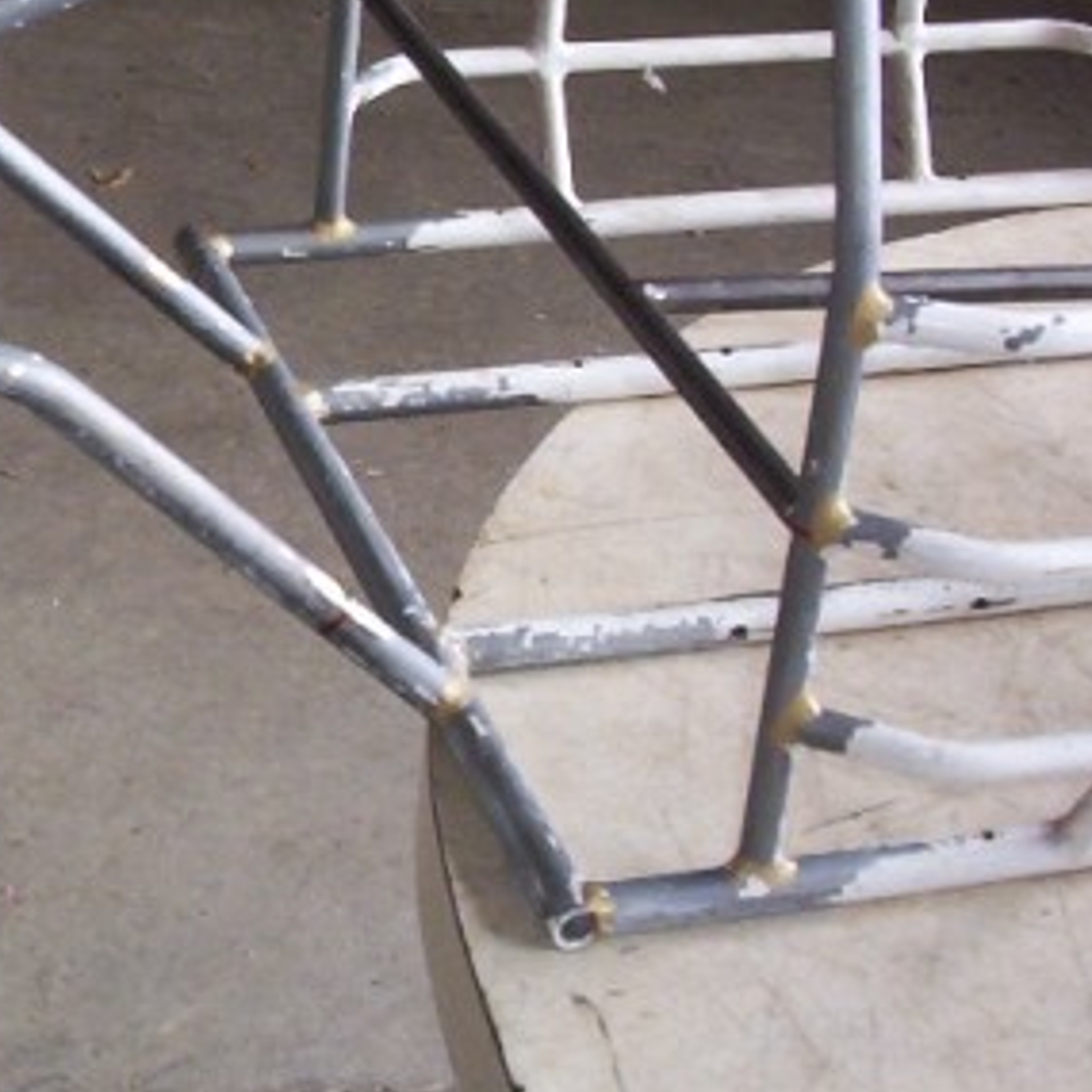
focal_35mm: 77
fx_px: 2748
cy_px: 395
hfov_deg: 21.5
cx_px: -65
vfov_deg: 22.4
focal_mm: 6
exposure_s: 1/41.4
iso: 140
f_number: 4.5
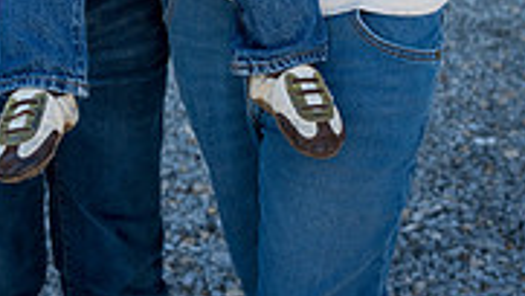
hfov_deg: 16.0
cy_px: -351
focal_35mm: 133
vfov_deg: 8.5
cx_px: 122
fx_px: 1852
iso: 400
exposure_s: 1/640
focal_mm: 51
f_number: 5.6
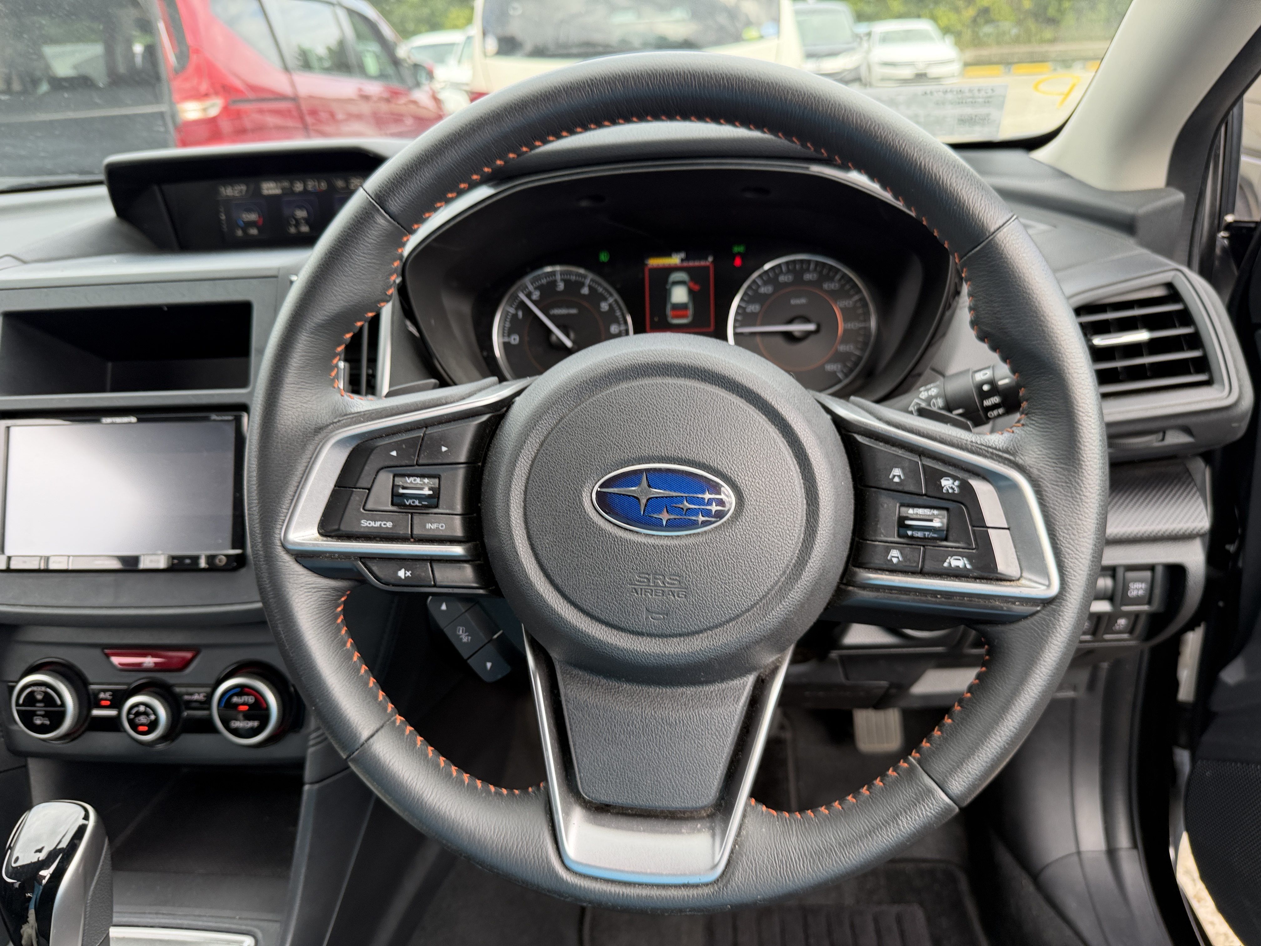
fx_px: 874
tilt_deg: -22.8
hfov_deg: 71.6
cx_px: 630
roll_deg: +3.3
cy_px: 473
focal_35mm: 24
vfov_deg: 56.8
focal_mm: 6.76
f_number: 1.78
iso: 80
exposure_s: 1/171
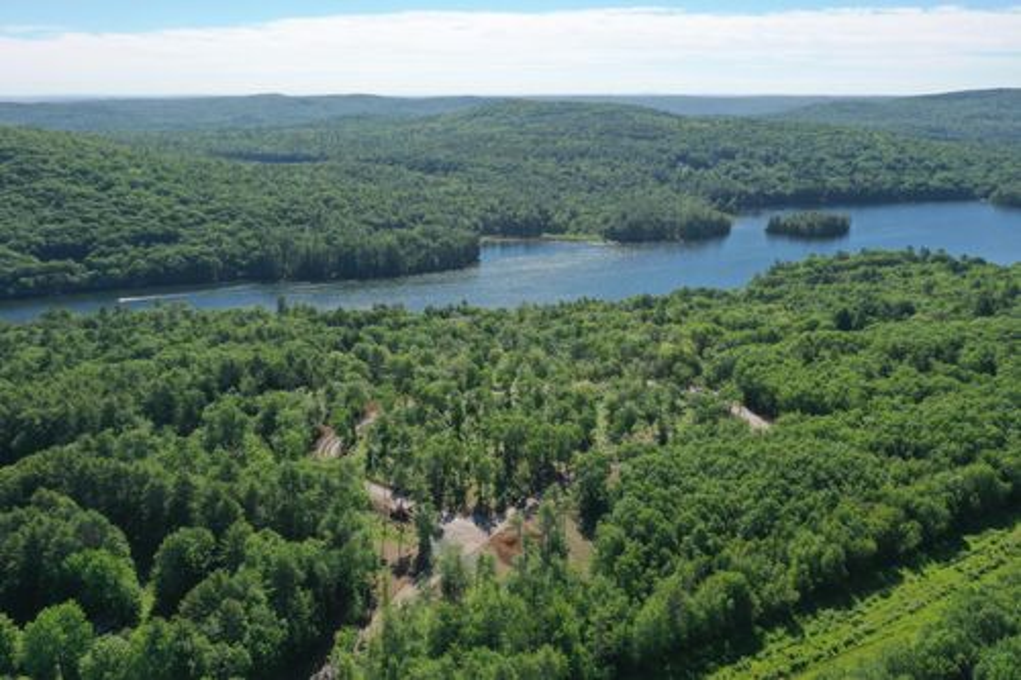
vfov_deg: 46.4
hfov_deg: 65.5
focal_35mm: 28
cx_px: 510
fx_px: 794
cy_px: 340
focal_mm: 10.26
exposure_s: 1/500
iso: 100
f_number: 5.6
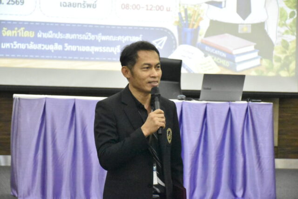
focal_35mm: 120
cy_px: 100
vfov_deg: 11.4
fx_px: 993
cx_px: 149
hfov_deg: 17.1
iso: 20000
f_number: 5.3
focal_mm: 80
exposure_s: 1/400
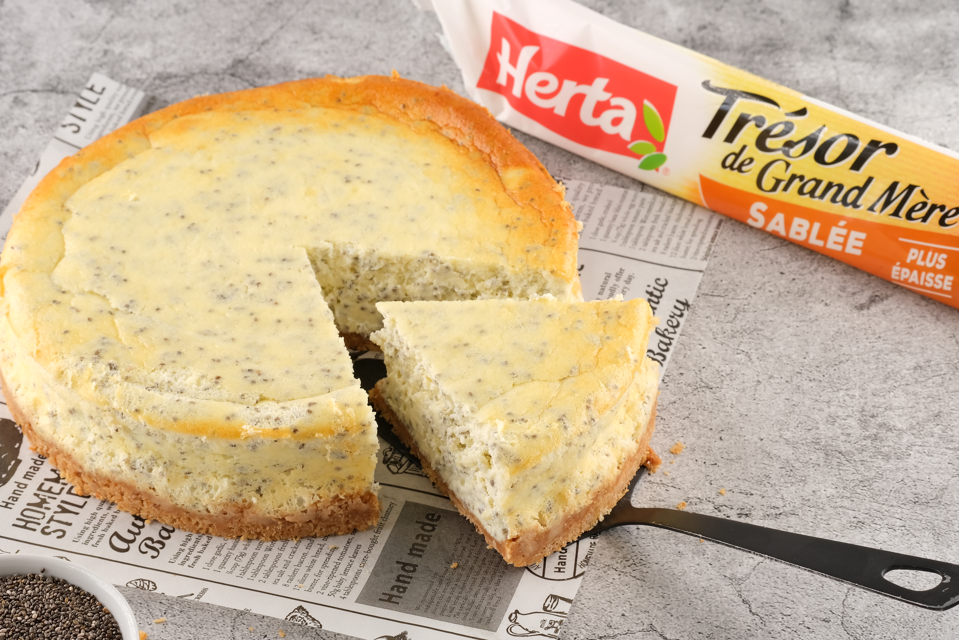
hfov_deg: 22.6
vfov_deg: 15.2
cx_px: 480
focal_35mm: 90
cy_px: 320
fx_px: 2397
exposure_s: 1/30
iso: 200
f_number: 11
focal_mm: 60
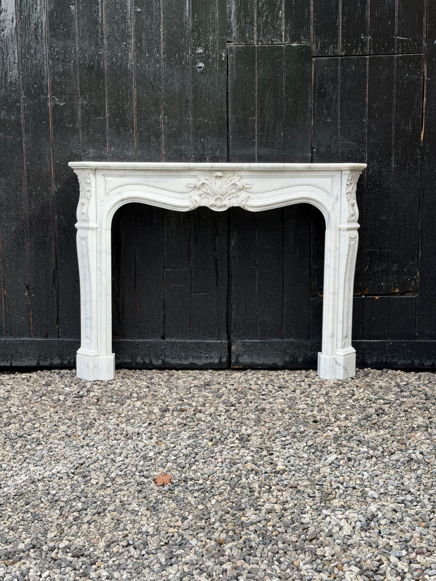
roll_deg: +0.2
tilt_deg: -8.3
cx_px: 218
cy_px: 290
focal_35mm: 48
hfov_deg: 30.3
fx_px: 806
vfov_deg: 39.7
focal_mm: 6.76
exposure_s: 1/762
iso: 64
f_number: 1.78
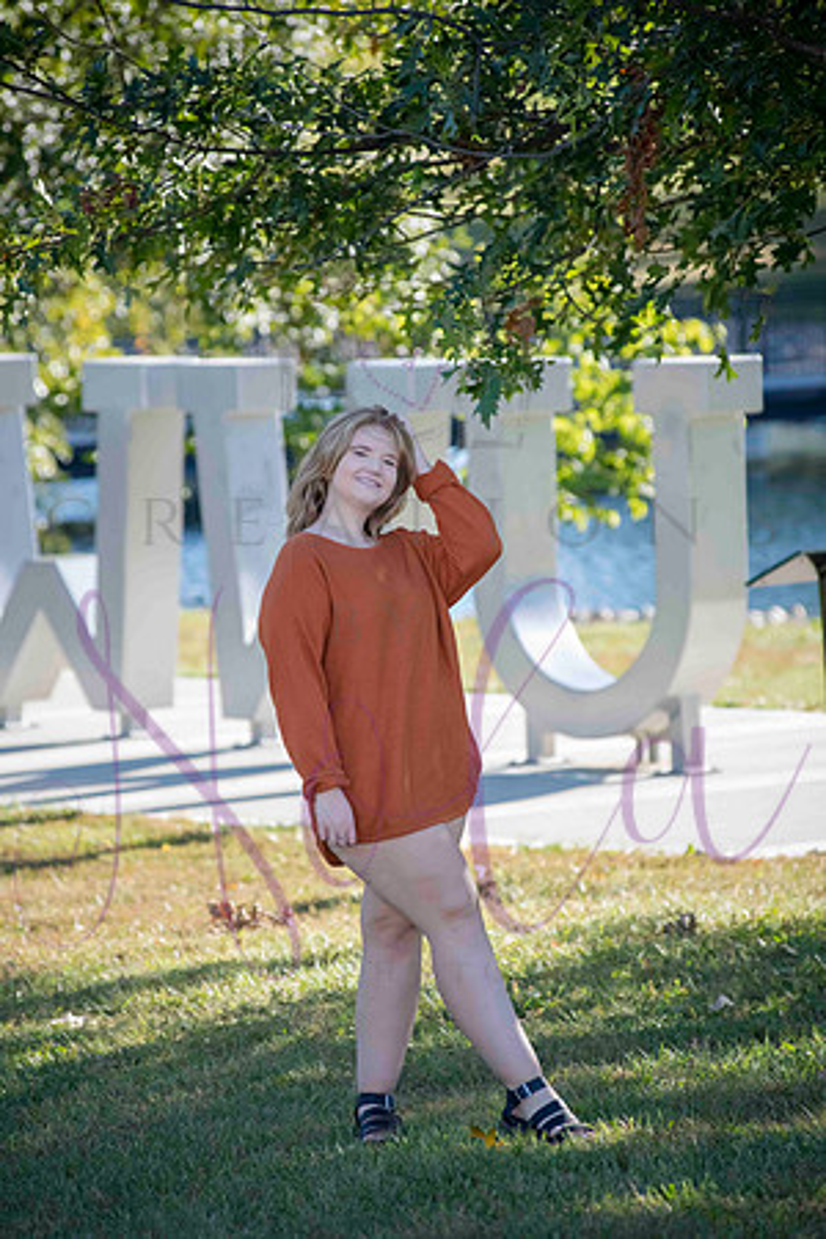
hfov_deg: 6.9
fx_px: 6883
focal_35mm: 200
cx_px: 413
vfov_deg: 10.3
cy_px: 620
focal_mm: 200
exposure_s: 1/640
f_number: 5.6
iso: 800
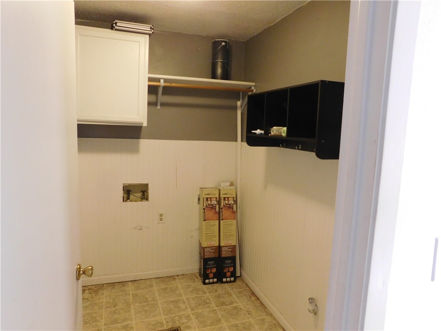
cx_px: 220
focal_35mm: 24
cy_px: 166
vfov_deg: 56.8
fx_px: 306
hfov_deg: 71.6
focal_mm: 4.1
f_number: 3
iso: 400
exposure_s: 1/15
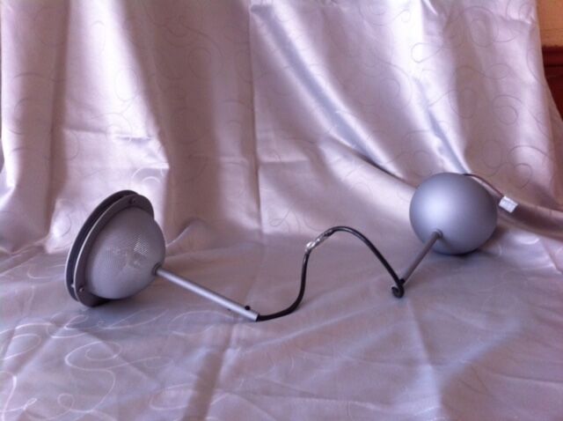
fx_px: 568
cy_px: 210
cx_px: 282
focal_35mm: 35
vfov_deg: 40.6
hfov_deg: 52.7
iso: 125
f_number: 2.8
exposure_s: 1/17
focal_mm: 3.85
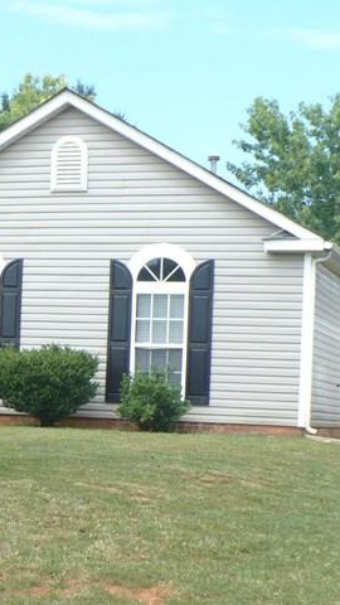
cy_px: 458
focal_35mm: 86
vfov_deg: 24.4
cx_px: -132
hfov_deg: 13.4
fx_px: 1378
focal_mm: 6.1
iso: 100
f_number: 2.8
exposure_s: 1/500
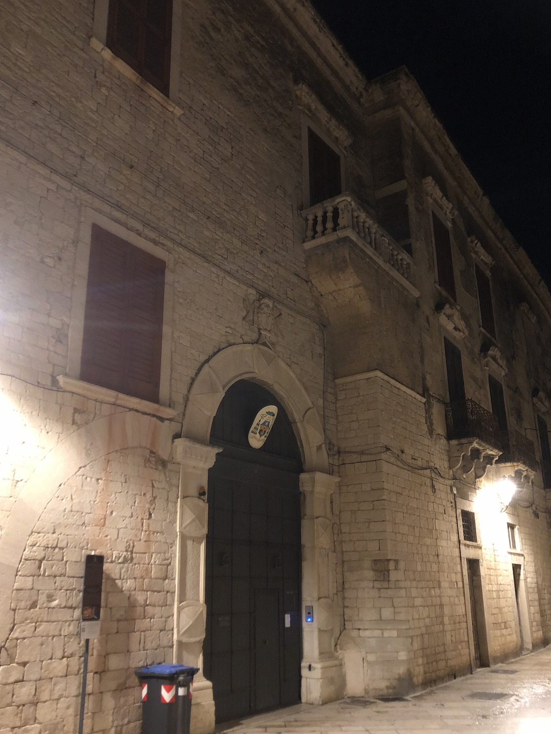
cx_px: 267
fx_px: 658
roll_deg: +1.0
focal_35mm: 31
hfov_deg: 45.4
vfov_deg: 58.3
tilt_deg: +16.6
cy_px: 400
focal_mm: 4
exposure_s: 1/4
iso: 160
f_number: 1.8
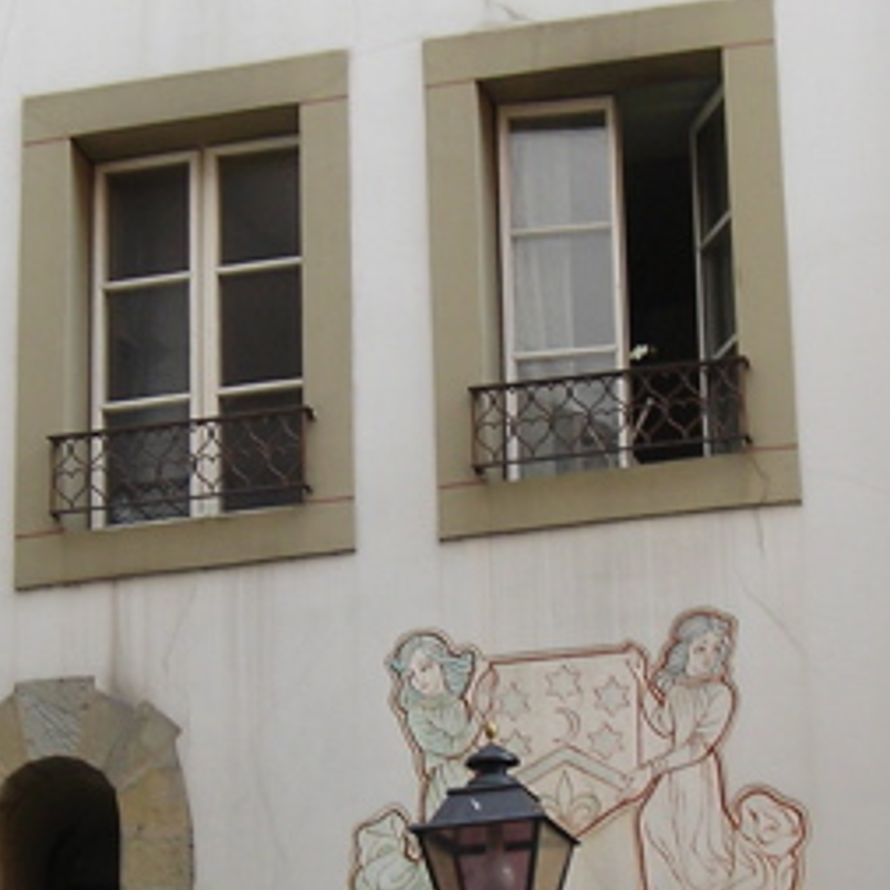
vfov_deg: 15.4
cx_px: 445
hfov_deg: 15.4
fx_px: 3287
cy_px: 661
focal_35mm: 113
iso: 50
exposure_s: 1/47
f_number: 3.2
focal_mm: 6.3
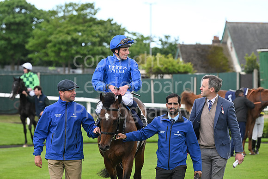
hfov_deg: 11.1
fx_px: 1377
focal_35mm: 185
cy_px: 90
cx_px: 134
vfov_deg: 7.4
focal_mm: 185
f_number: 5.6
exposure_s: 1/800
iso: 800
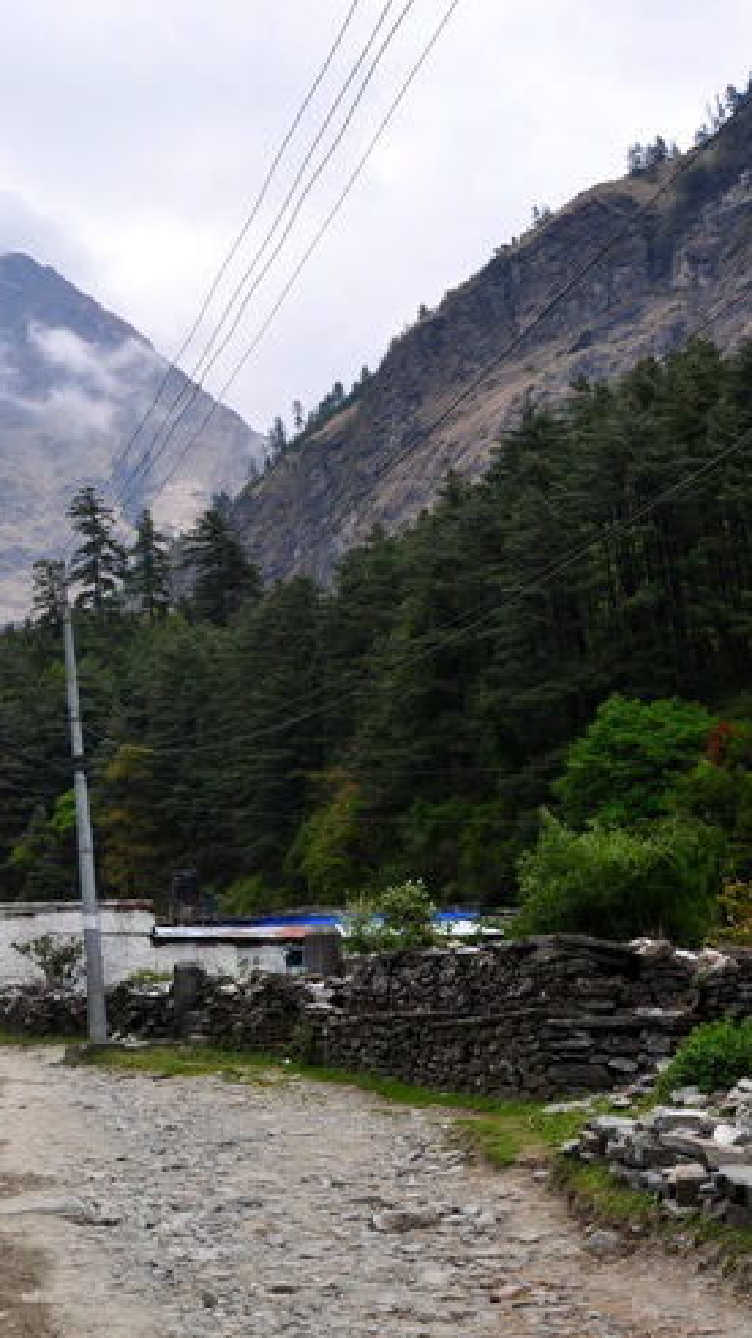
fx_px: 2087
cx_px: -196
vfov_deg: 35.5
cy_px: 634
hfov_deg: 19.1
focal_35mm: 59
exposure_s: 1/320
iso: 200
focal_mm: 23
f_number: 10
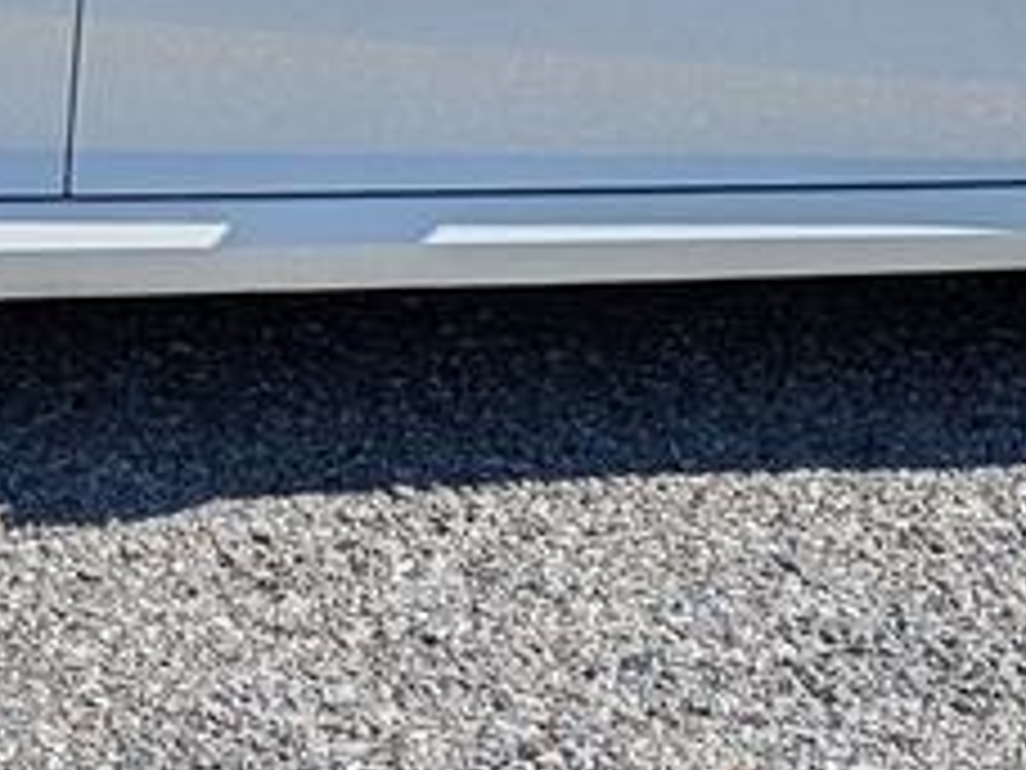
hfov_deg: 14.1
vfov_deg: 10.5
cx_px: 290
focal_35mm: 140
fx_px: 4150
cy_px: 63
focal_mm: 5.43
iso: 48
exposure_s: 1/4184
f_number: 1.89
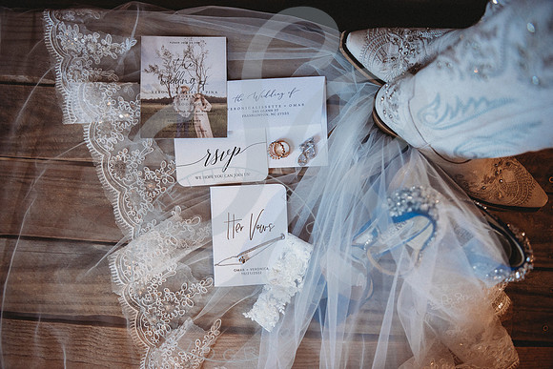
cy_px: 184
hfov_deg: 67.4
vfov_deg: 48.0
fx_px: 415
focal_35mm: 27
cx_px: 276
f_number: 2.8
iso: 1000
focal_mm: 27
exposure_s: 1/125
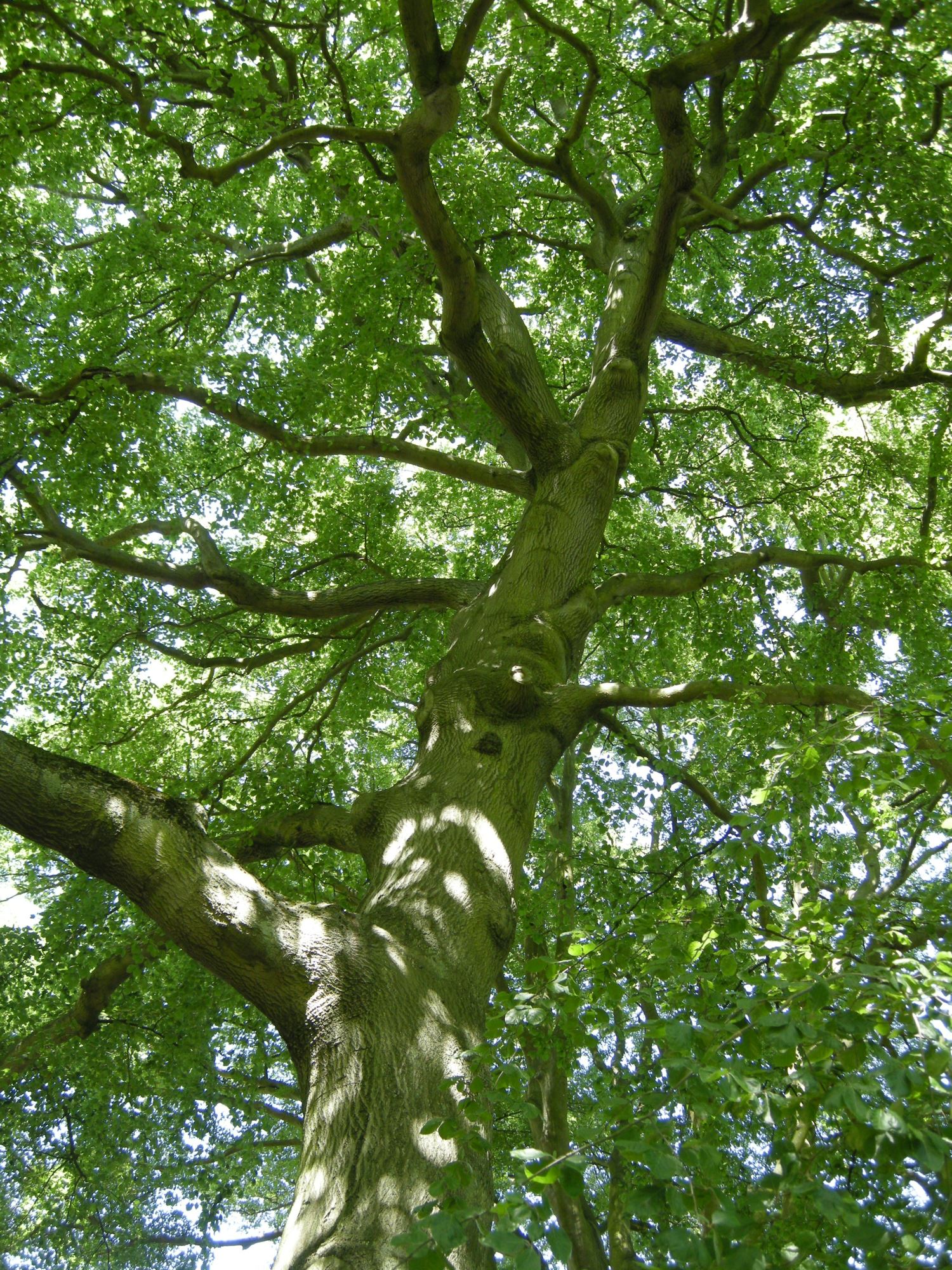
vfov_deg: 46.8
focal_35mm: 40
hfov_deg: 36.0
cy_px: 635
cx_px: 476
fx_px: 1467
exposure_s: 1/53.4
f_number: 2.9
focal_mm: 8.5
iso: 131
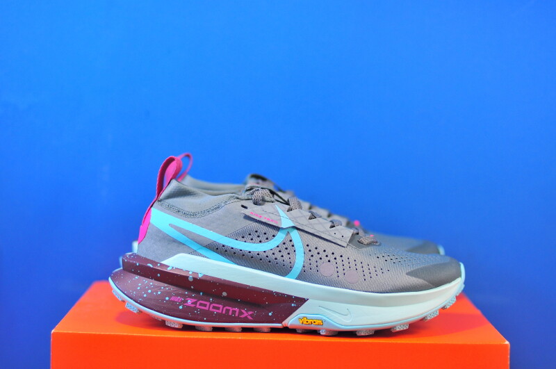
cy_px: 184
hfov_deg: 27.0
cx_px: 278
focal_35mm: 75
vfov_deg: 18.1
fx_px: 1157
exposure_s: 1/320
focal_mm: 50
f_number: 2
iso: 250
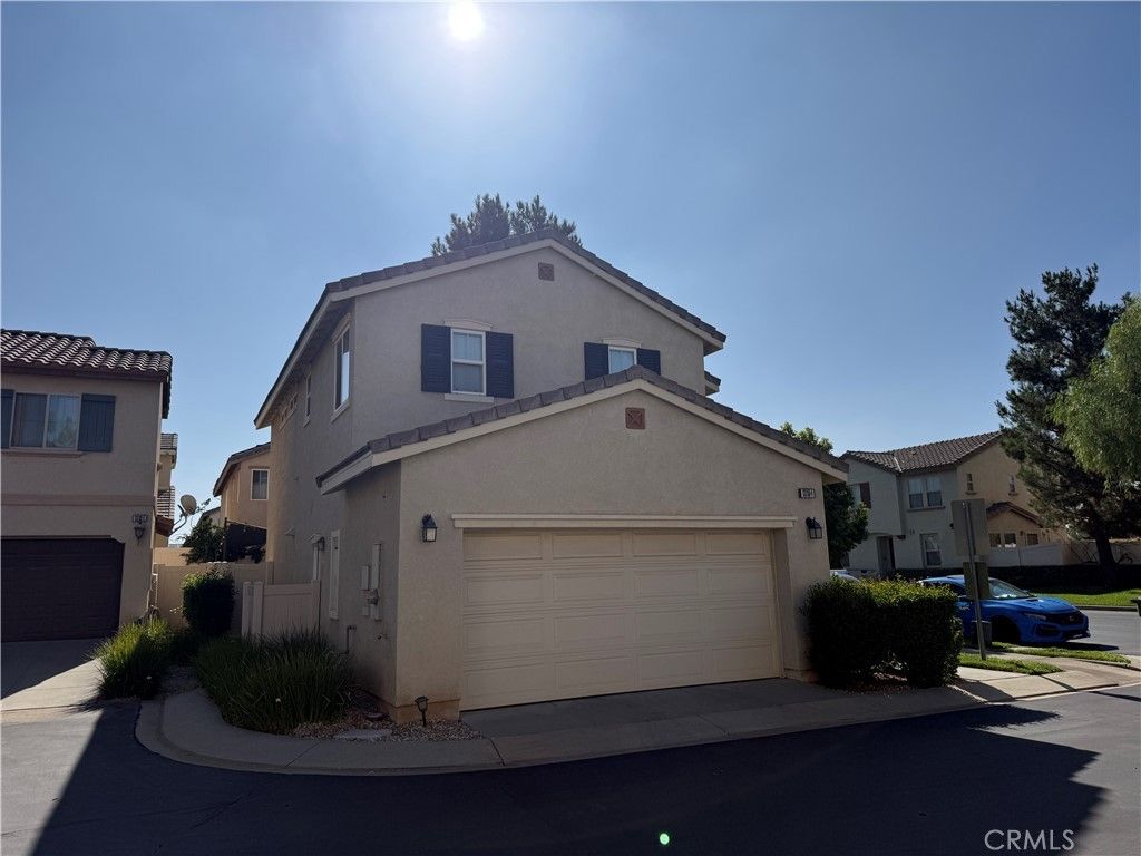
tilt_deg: +10.2
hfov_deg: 71.6
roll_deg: +1.8
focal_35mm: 24
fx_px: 791
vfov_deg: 56.8
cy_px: 428
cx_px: 570
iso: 80
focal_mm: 6.76
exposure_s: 1/11905
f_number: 1.78
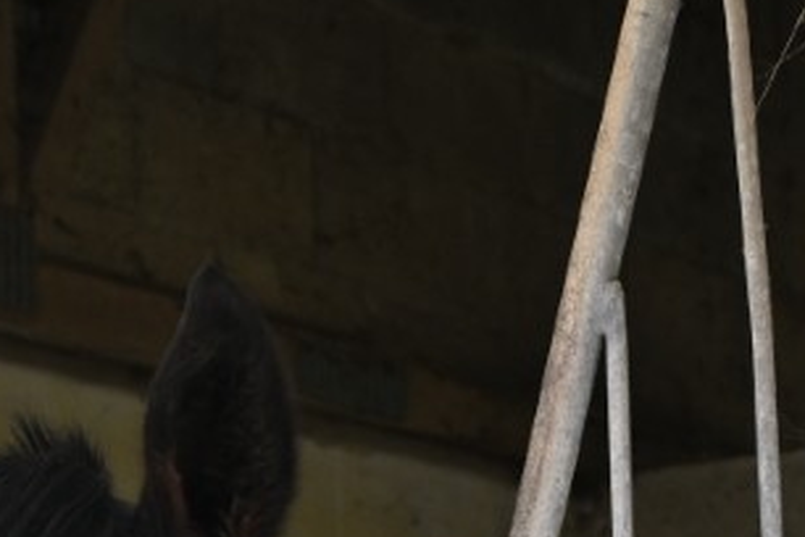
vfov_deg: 8.1
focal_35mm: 164
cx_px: 387
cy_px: 992
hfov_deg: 12.5
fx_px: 3664
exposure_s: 1/250
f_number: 4.8
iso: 280
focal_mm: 29
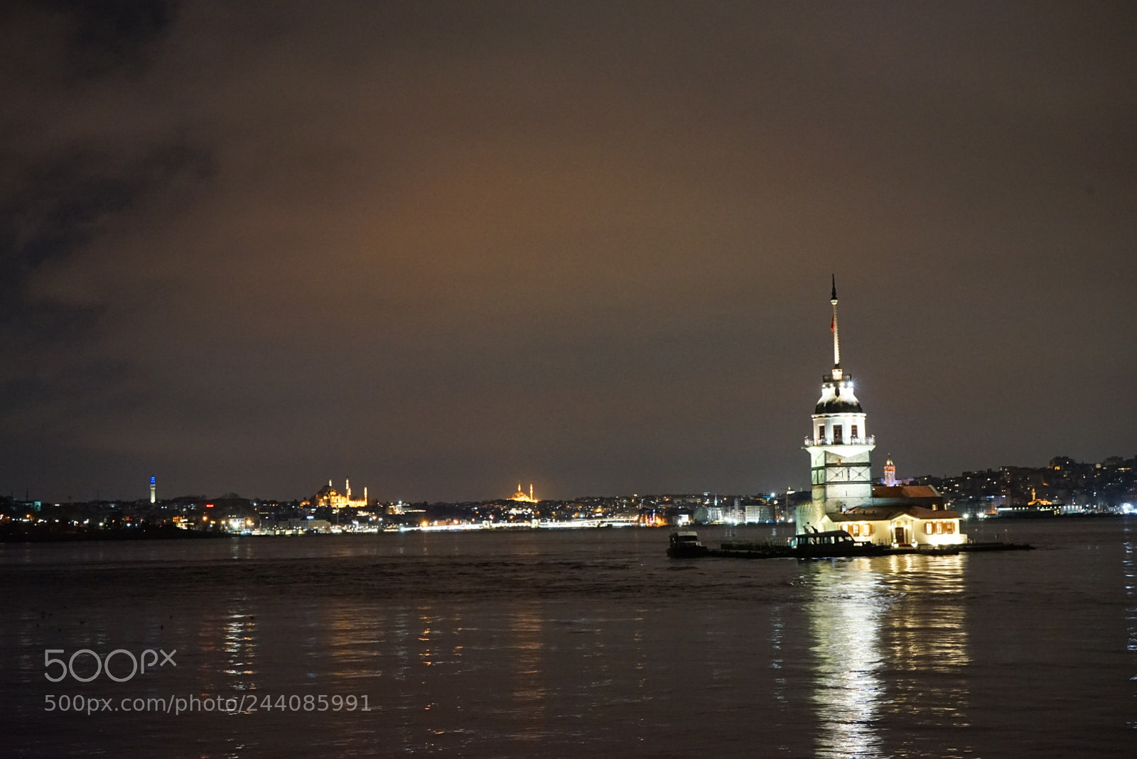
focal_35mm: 50
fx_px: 1580
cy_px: 380
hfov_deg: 39.6
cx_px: 568
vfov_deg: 27.0
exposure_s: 1/4
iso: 5000
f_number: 9
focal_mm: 50
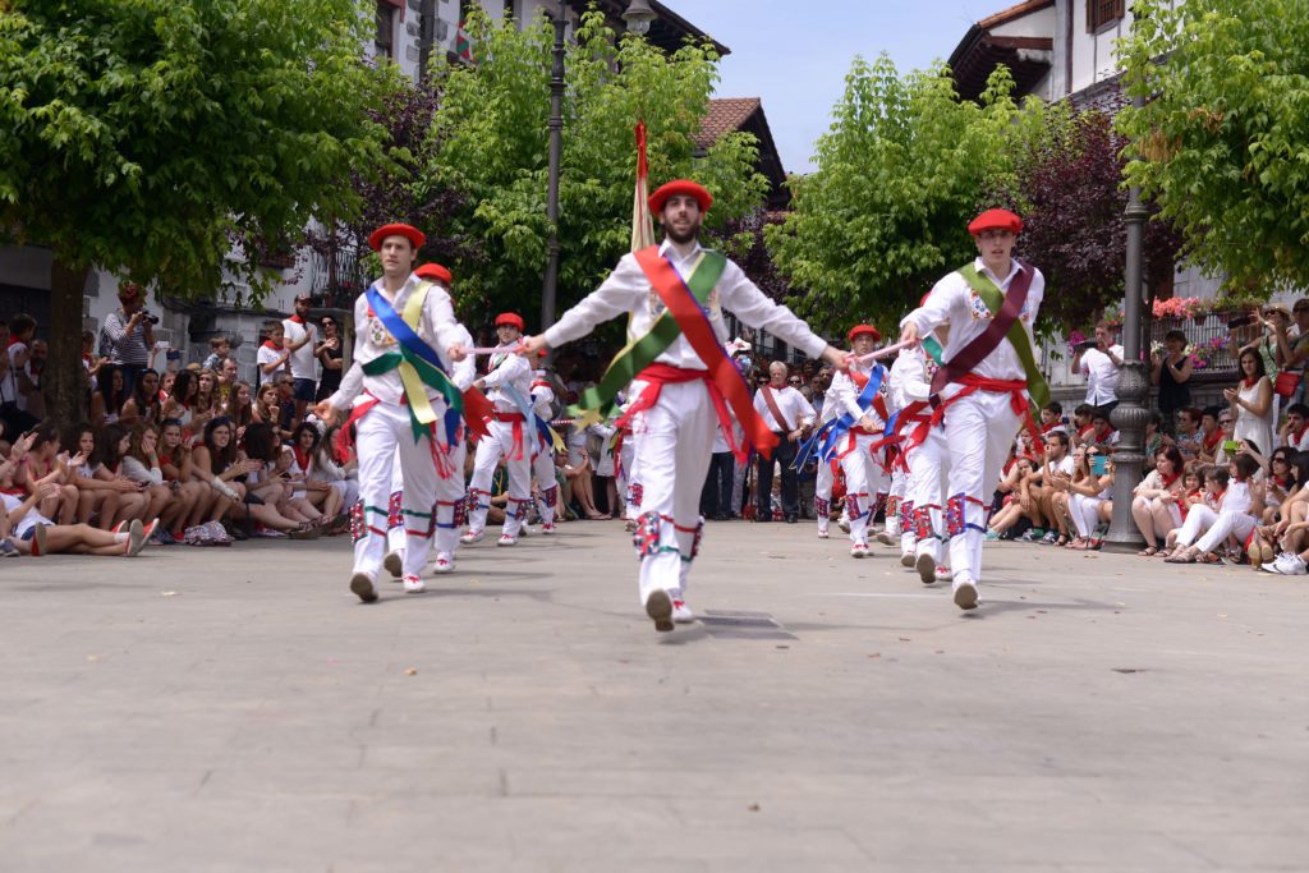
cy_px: 436
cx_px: 654
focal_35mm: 50
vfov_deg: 27.0
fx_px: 1818
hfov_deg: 39.6
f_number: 3.5
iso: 400
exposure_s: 1/6400
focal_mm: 50
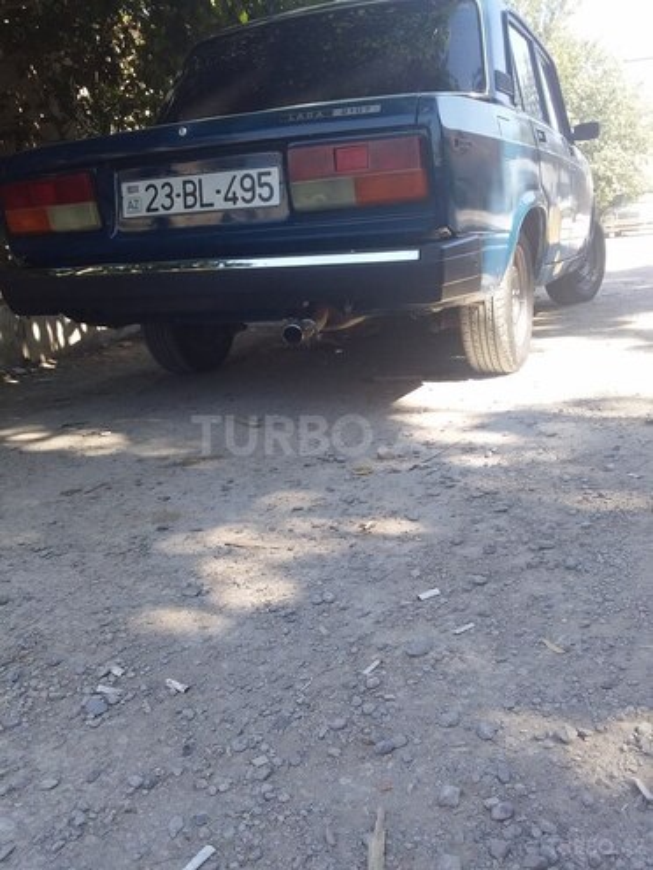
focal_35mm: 31
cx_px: 326
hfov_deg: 45.4
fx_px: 780
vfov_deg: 58.4
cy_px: 435
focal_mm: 3.3
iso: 40
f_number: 2.2
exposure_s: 1/194
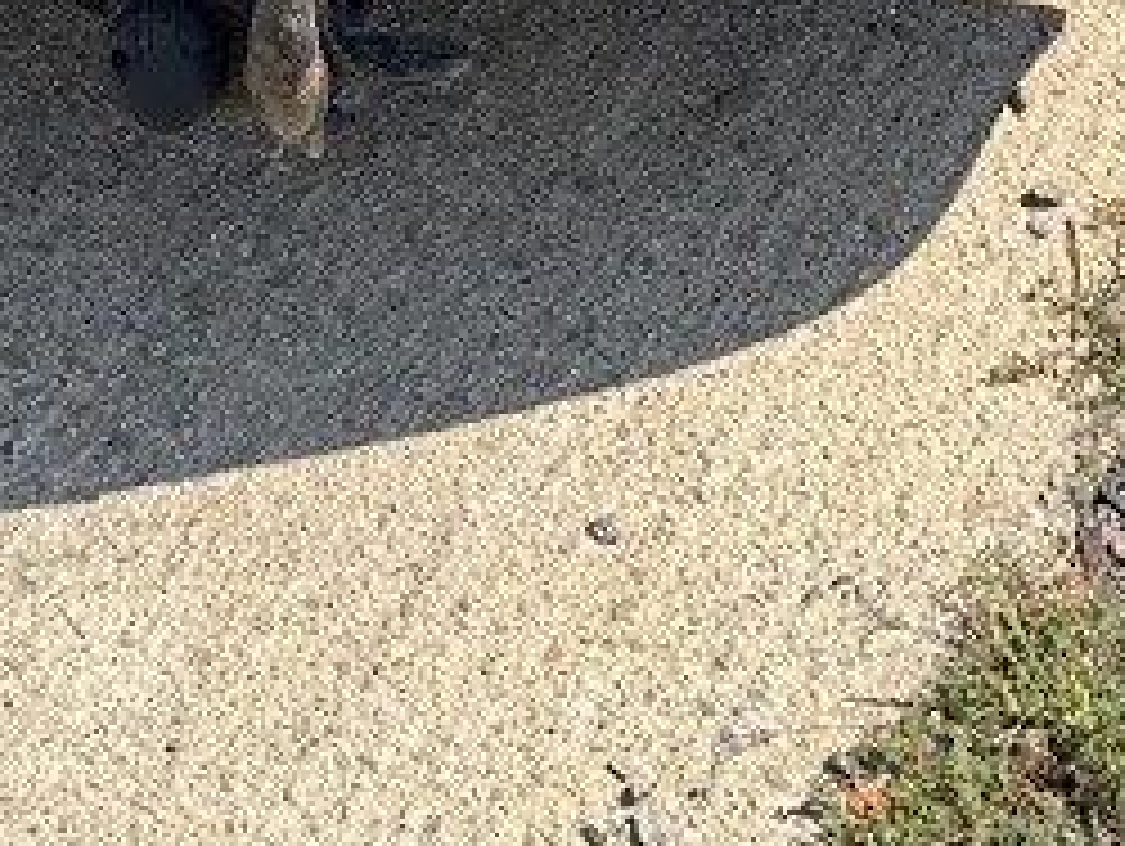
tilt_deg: -25.7
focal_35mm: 96
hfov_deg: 20.4
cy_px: -760
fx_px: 3123
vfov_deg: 13.5
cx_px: 472
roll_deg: +2.5
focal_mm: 6.76
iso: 80
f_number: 1.78
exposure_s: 1/2252
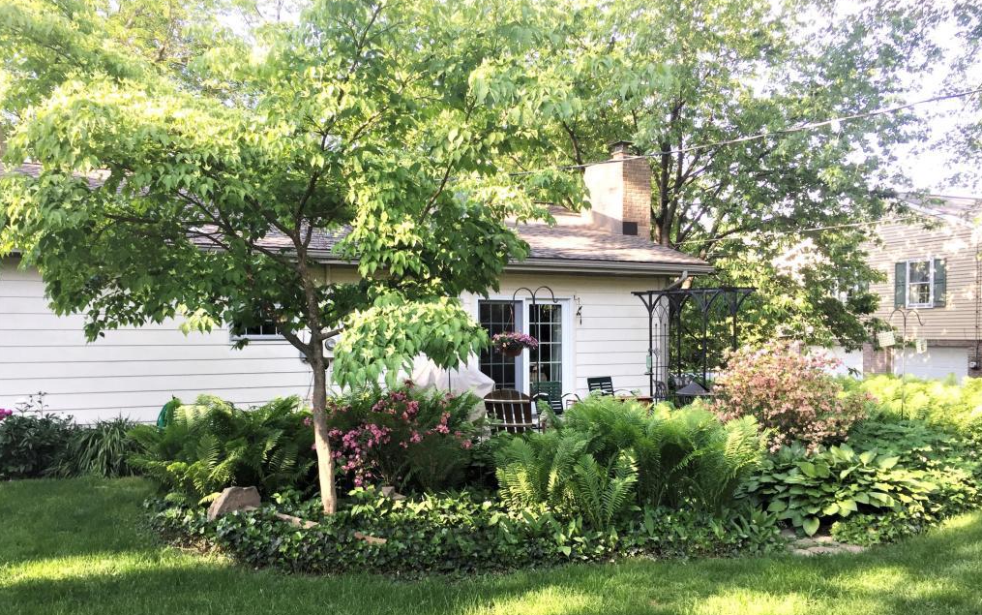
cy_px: 357
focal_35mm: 31
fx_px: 830
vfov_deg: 40.5
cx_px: 491
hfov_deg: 61.2
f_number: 2.2
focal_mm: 4.15
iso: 40
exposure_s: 1/120
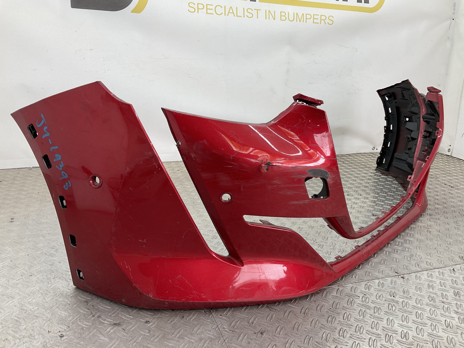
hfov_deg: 61.7
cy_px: 174
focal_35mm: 29
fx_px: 389
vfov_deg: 48.2
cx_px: 232
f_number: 1.8
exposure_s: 1/100
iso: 25
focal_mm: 3
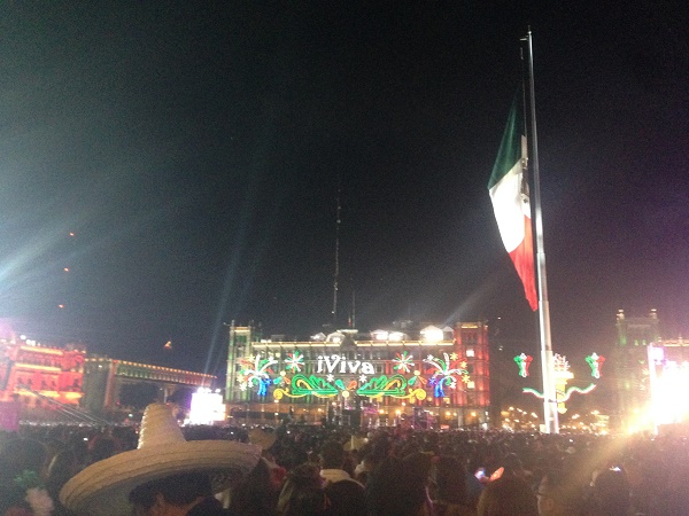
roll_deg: -1.8
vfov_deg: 42.9
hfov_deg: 55.4
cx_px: 344
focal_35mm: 33
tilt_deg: +19.1
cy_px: 258
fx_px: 657
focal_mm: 4.12
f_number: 2.4
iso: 500
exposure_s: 1/15
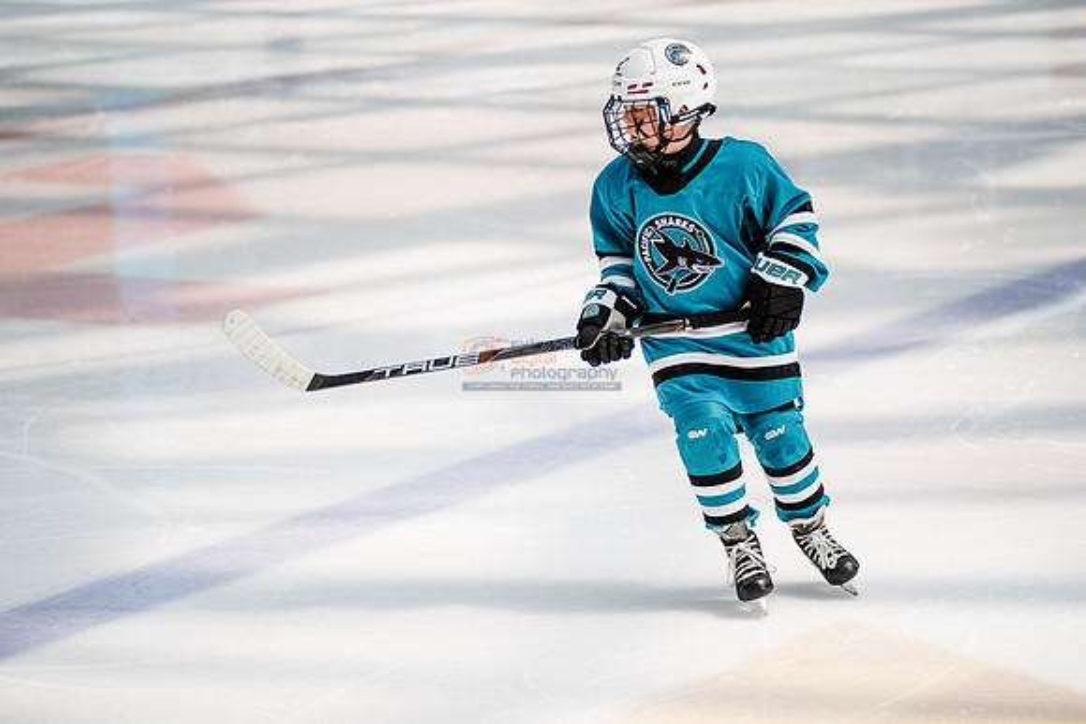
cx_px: 543
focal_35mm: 148
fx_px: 4466
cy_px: 362
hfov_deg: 13.9
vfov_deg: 9.3
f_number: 3.2
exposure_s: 1/3200
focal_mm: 148
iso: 1250
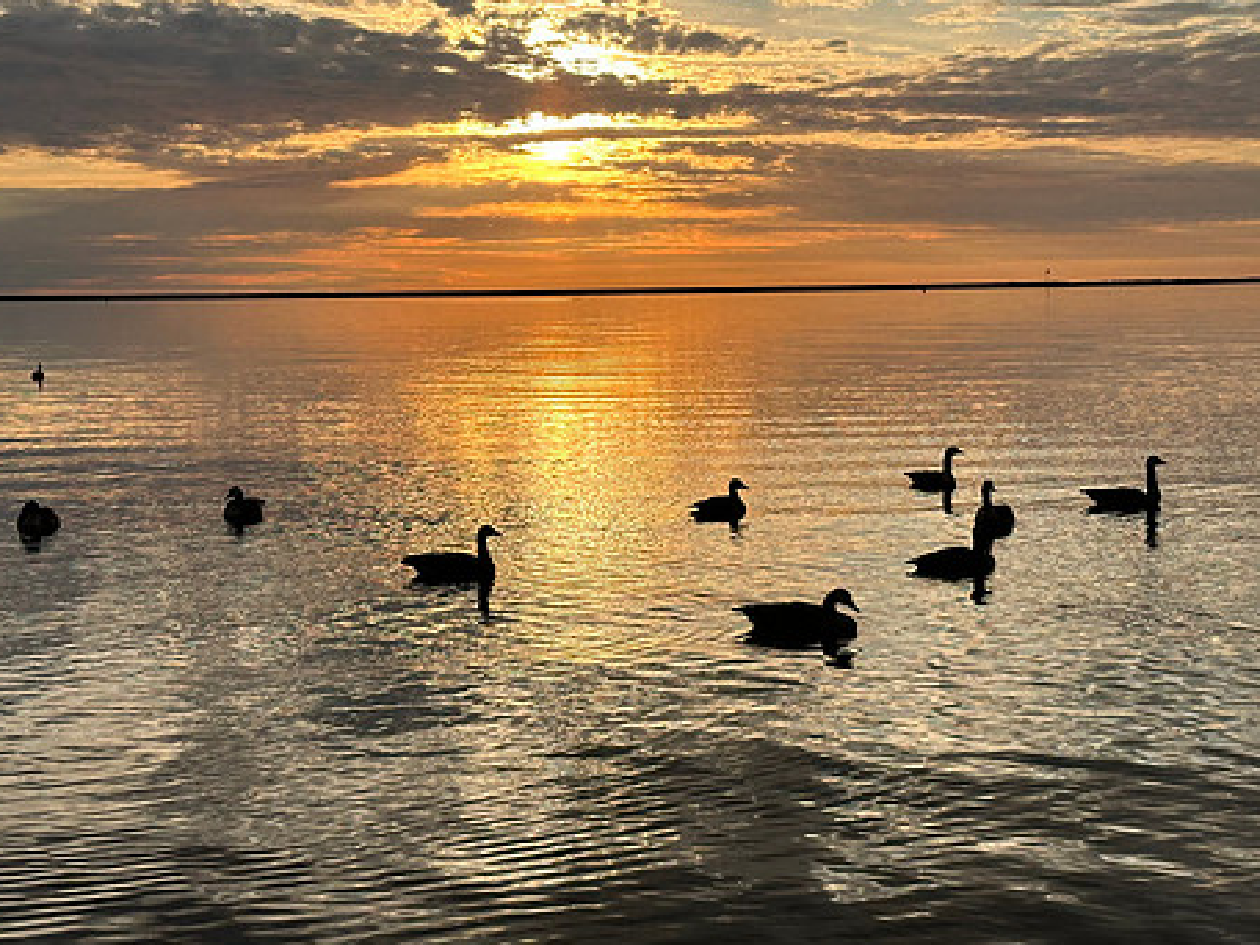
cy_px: 502
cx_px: 716
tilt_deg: -5.4
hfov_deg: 31.6
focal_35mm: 61
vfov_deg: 24.0
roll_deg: +0.3
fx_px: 2220
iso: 64
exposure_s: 1/4566
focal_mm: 6.86
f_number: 1.78
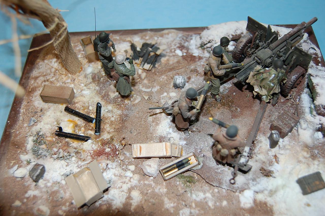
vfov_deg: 36.8
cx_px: 162
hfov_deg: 53.2
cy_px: 108
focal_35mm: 36
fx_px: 325
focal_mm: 24
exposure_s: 1/250
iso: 200
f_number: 4
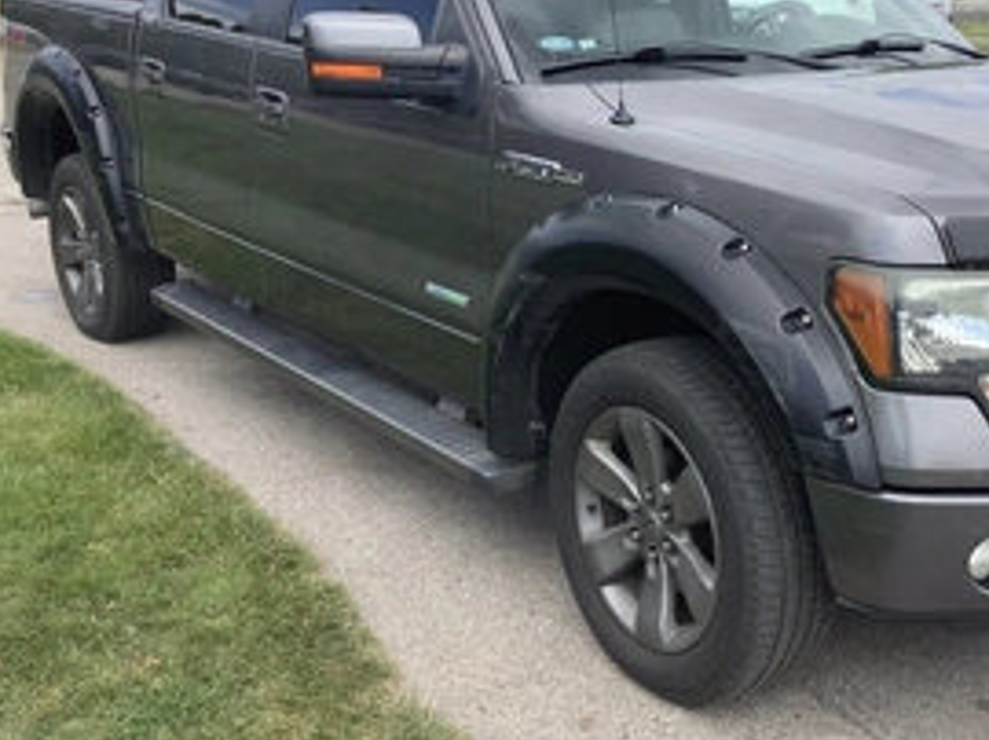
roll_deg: +1.2
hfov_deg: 40.5
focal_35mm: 46
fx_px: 1313
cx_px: 700
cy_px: 297
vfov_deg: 31.4
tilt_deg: -11.5
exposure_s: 1/574
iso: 25
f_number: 2.4
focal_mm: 3.3
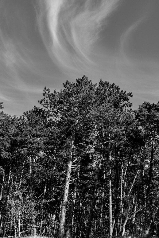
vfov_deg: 26.6
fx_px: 504
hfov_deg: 17.9
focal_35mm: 76
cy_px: 139
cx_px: 77
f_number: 8
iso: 180
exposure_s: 1/500
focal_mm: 28
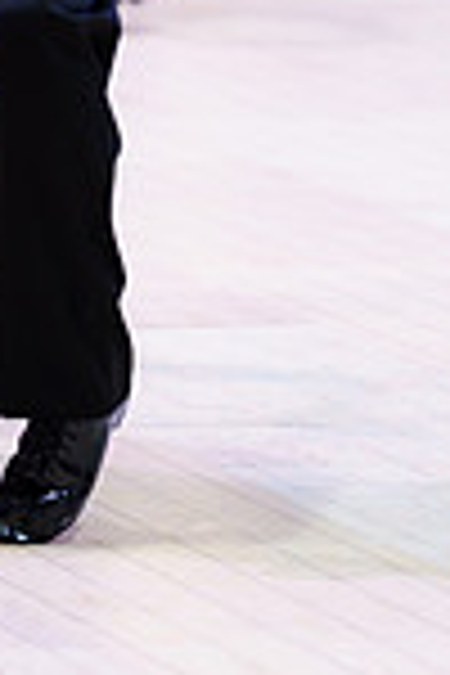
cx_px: -76
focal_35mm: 442
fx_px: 8287
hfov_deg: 3.1
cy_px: -243
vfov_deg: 4.6
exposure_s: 1/200
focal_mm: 147
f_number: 2.8
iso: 2000
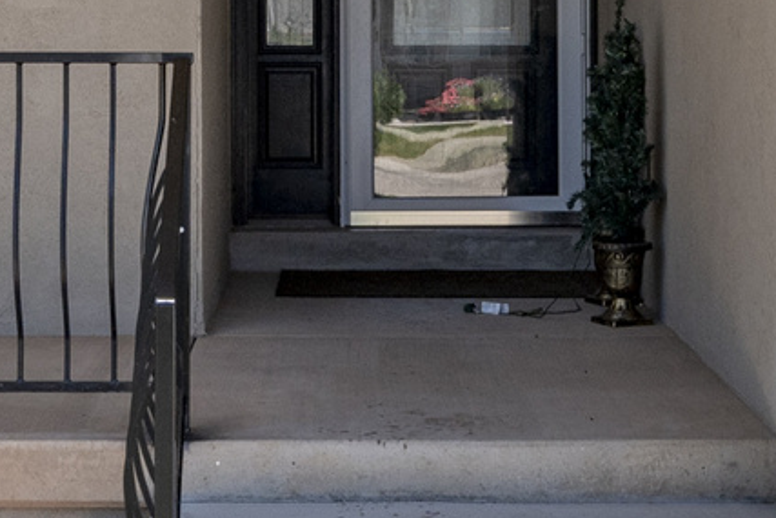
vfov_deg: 13.2
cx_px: 309
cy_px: 51
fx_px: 2221
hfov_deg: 19.8
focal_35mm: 103
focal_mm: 21.5
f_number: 13
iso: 320
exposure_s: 1/200
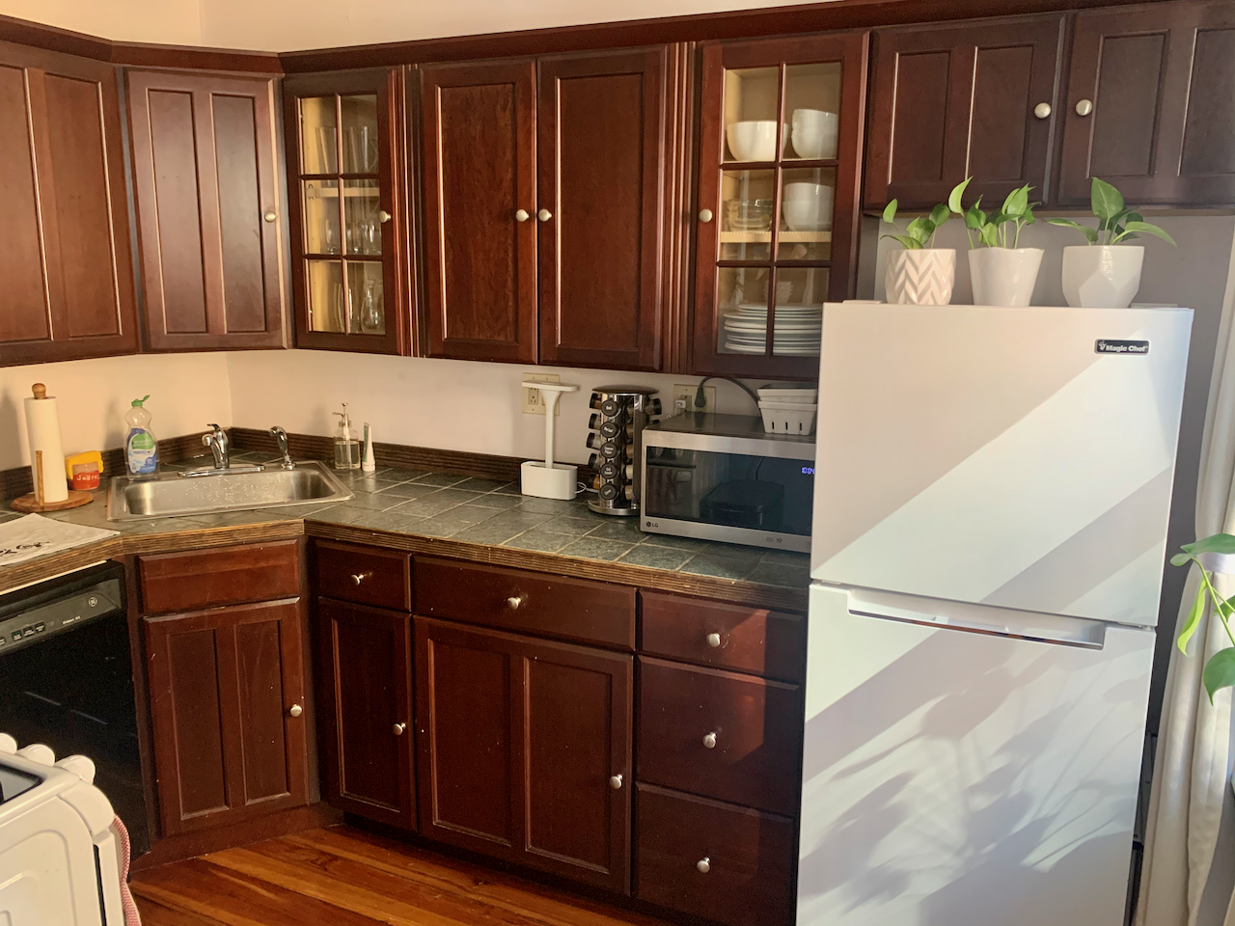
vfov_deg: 53.1
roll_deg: -1.1
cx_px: 618
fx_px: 928
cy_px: 463
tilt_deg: -10.1
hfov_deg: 67.3
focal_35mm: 26
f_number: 1.8
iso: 200
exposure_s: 1/60
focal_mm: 4.25
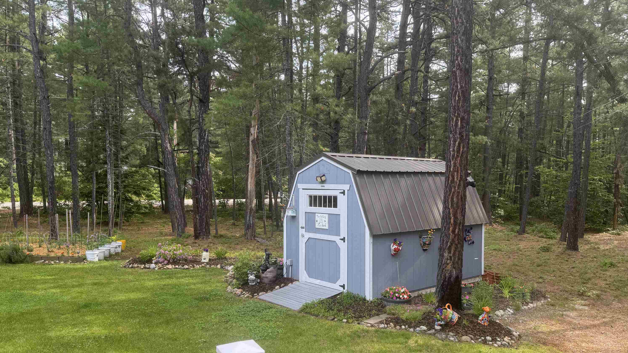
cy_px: 204
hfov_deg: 69.8
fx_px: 450
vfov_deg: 42.8
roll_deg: +0.6
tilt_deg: -2.8
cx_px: 323
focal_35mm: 27
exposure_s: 1/451
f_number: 1.78
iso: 80
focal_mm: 6.76
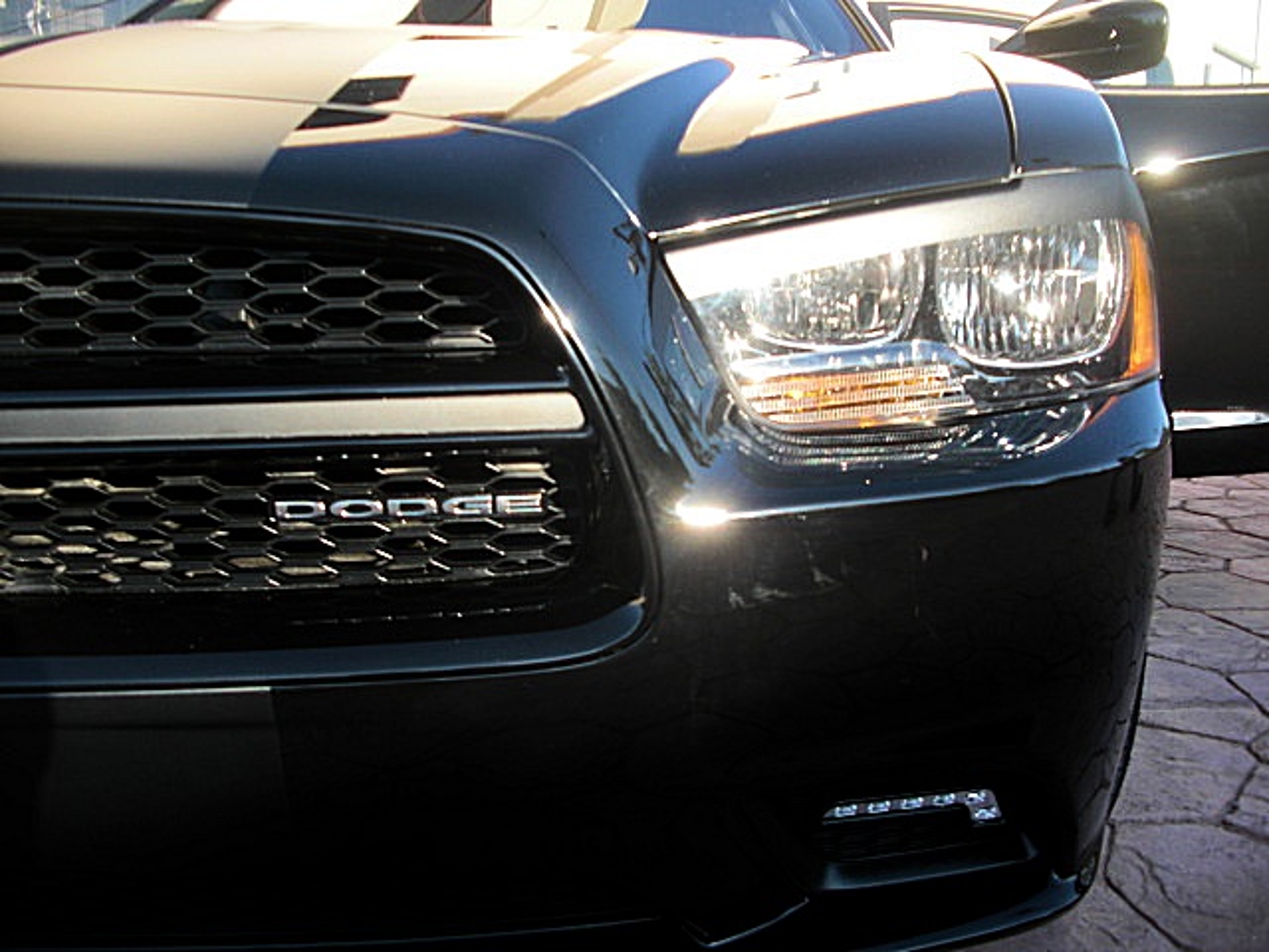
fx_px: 1320
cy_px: 476
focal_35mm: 36
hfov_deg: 51.4
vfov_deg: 39.7
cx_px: 634
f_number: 2.8
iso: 50
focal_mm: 6.3
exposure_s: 1/200
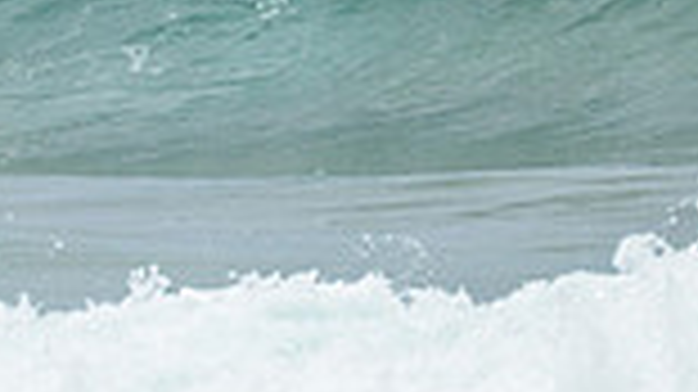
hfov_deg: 0.7
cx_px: -374
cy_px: -124
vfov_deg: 0.4
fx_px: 58104
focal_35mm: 3141
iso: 800
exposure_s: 1/2000
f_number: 11
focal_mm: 800
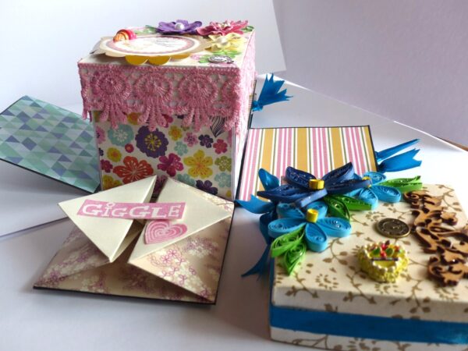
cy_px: 176
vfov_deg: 37.7
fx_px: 514
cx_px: 234
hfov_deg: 49.0
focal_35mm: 38
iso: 100
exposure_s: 1/60
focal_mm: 6.8
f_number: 2.8
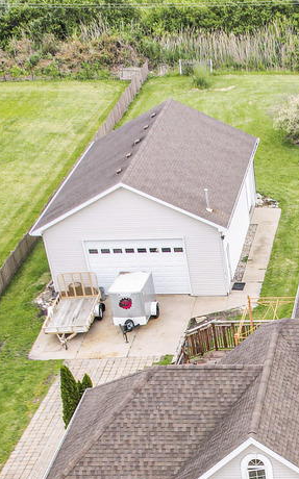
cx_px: 425
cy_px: 522
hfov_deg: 15.4
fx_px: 1031
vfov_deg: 24.5
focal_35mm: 79
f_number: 2.8
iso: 110
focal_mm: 8.38
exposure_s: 1/640
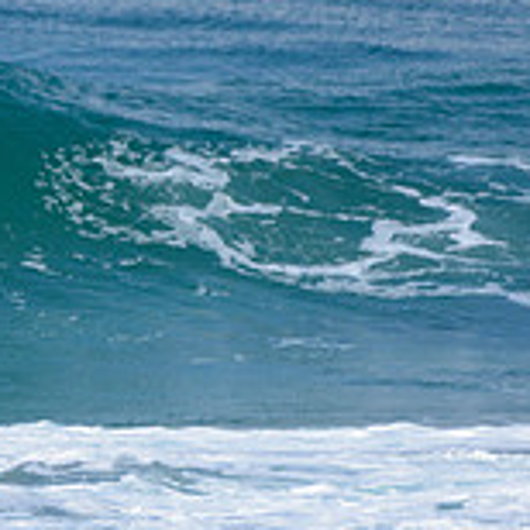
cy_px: 385
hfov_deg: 0.9
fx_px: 33986
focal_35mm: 1962
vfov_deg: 0.9
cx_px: -676
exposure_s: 1/2000
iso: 90
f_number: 5.6
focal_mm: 500
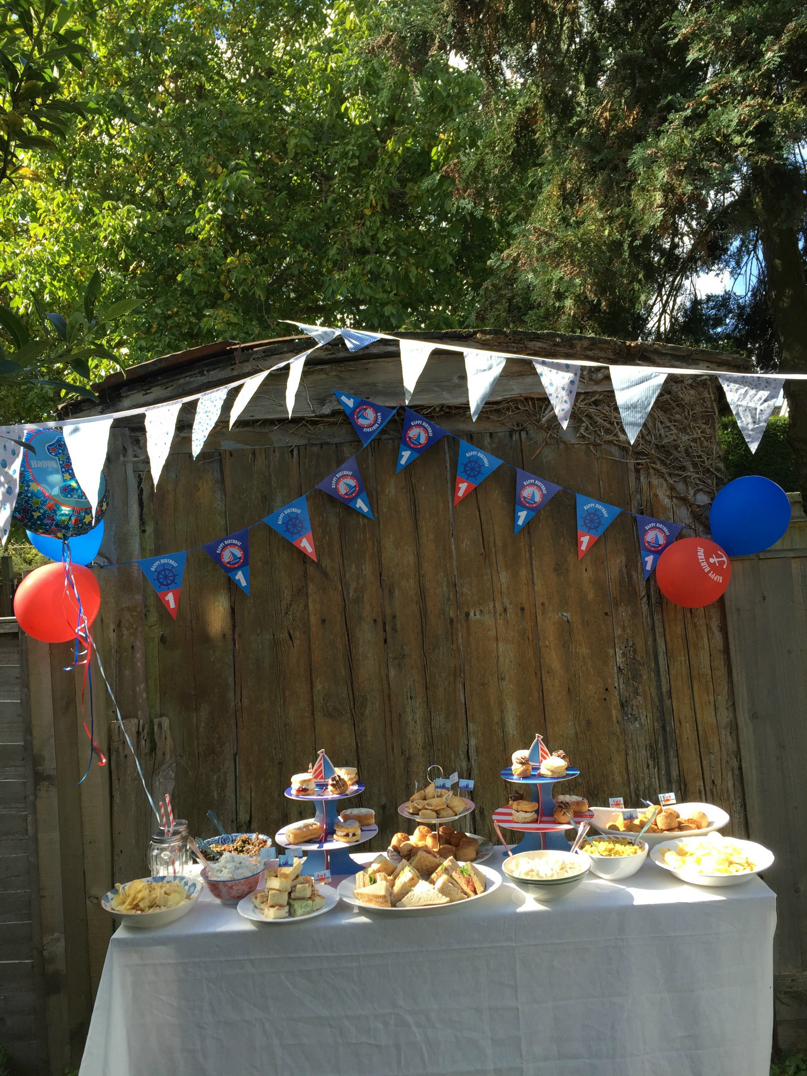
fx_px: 901
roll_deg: +2.9
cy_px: 538
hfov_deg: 48.2
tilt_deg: +3.2
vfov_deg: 61.7
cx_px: 404
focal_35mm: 29
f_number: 2.2
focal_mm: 4.15
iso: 32
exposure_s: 1/507
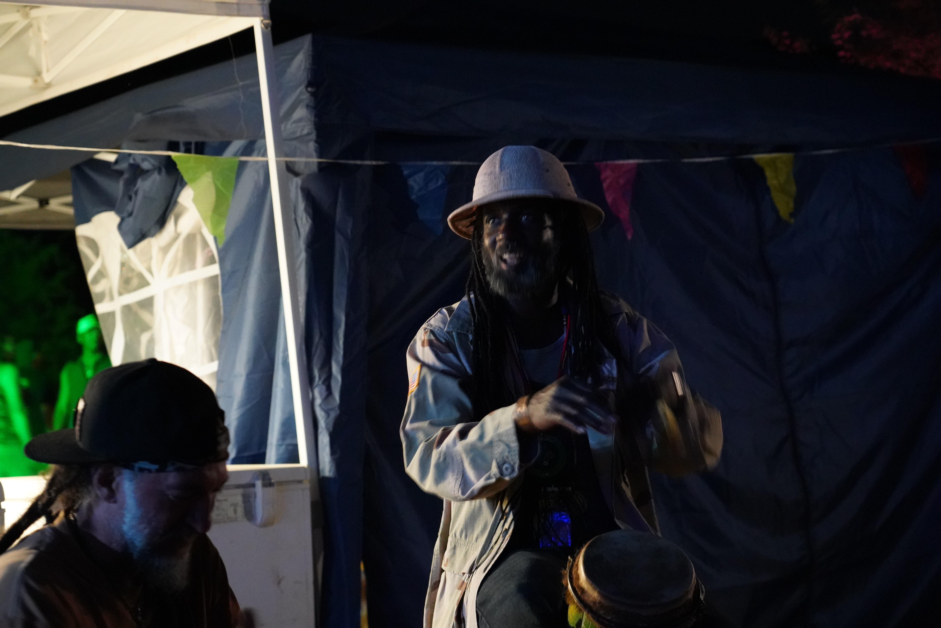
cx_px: 470
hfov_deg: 31.0
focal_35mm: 65
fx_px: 1699
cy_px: 314
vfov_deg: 20.9
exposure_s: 1/15
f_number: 4
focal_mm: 65
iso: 12800
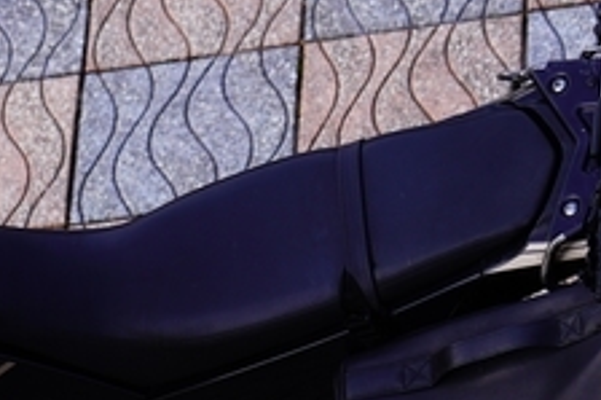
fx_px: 5955
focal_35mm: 357
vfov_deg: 3.8
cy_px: 348
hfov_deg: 5.8
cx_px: 62
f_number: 5.6
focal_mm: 100
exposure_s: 1/160
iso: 100
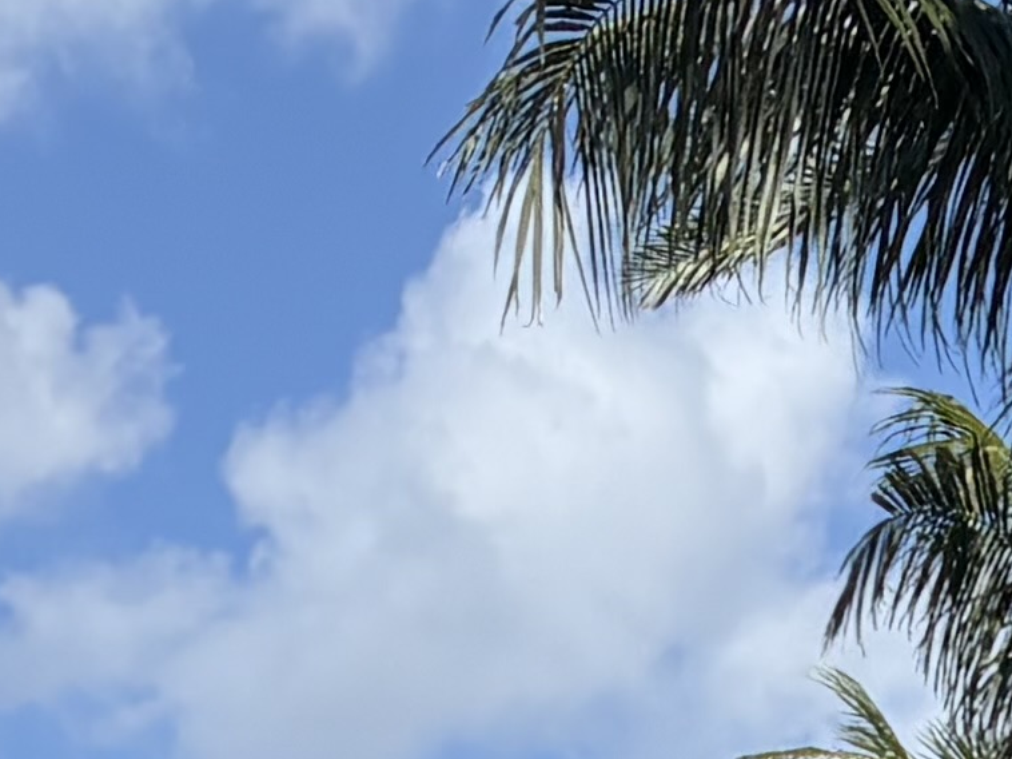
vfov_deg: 6.5
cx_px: 837
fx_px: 5728
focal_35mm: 196
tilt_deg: -5.6
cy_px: 2683
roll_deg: +0.7
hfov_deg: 10.1
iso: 50
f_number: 1.6
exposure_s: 1/4065
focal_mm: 5.96
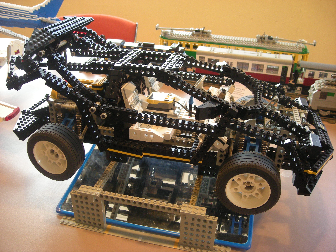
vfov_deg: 40.7
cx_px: 168
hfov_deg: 52.6
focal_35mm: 35
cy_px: 126
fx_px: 340
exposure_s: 1/7.9
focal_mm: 5.7
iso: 116
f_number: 2.8
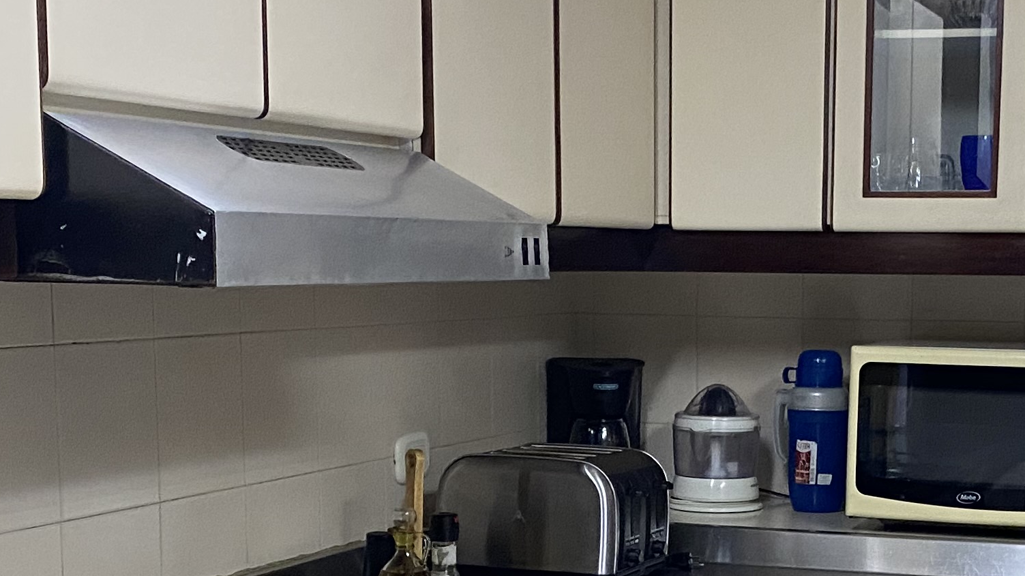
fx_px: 2065
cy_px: 532
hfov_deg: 27.5
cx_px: 764
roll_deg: +0.0
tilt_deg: -9.4
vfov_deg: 15.7
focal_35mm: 76
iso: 320
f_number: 1.8
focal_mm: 4.25
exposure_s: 1/60
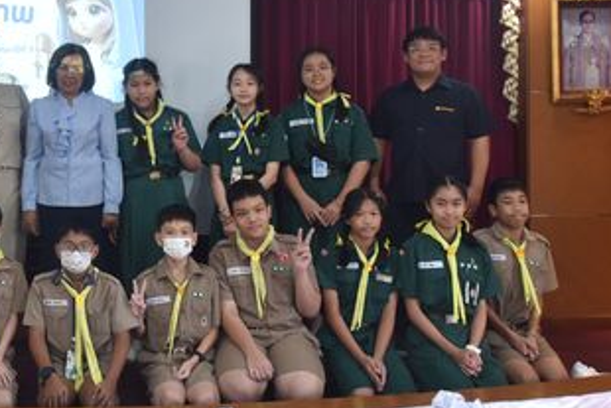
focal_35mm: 58
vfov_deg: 23.2
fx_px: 985
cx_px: 75
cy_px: 114
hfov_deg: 32.9
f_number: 4
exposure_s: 1/25
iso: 1000
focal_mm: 30
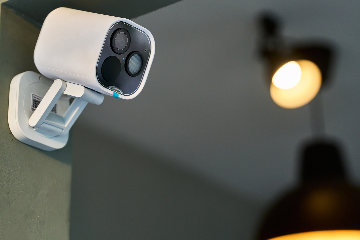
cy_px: 89
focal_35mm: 90
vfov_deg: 15.2
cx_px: 178
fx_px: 900
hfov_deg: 22.6
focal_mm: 70
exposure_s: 1/250
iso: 1250
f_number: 2.8
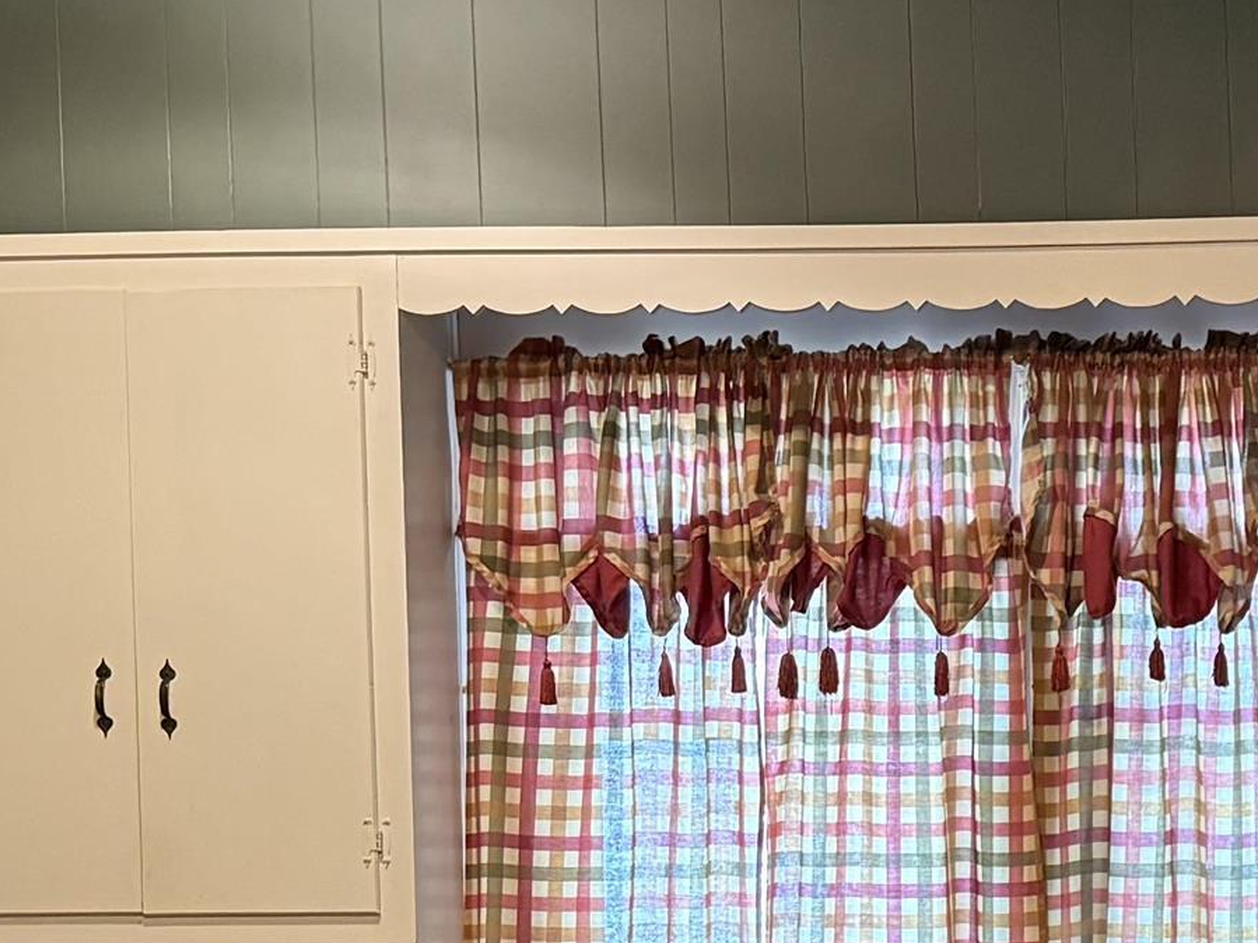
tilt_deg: -1.6
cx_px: 1126
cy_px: 1137
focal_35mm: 82
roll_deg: +0.5
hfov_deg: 23.2
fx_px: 2980
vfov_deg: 17.2
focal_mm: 6.76
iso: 640
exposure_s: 1/60
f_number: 1.78
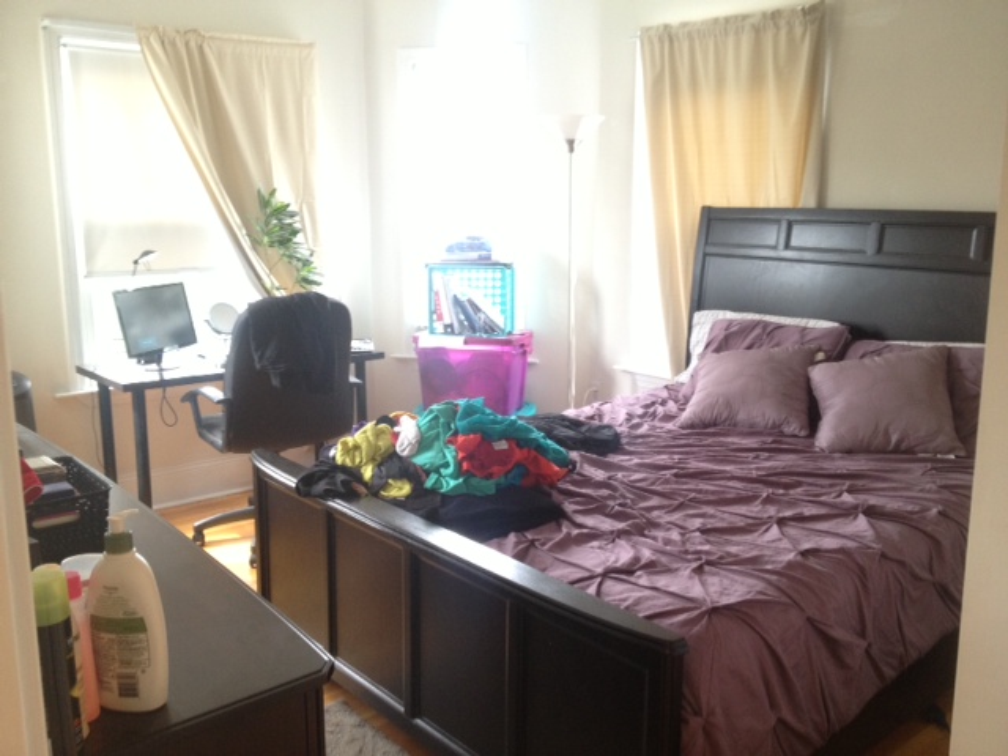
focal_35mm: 35
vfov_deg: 40.7
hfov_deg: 52.6
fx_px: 1019
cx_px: 504
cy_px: 378
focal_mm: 4.28
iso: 125
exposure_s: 1/20
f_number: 2.4
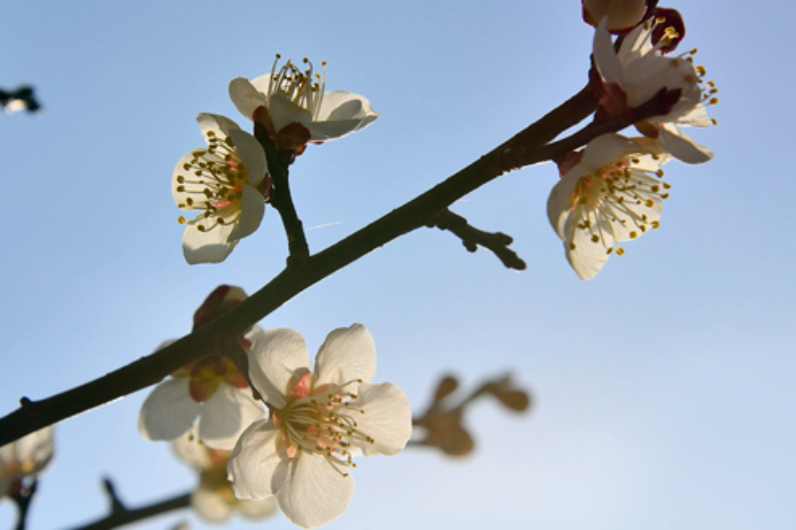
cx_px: 350
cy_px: 280
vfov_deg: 11.2
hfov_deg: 16.8
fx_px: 2697
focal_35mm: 122
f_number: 9
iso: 320
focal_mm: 85
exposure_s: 1/2000
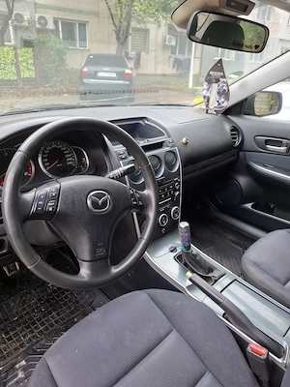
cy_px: 194
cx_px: 145
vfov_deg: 73.9
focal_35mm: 23
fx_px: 257
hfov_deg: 58.9
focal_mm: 5.54
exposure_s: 1/100
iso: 64
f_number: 1.8
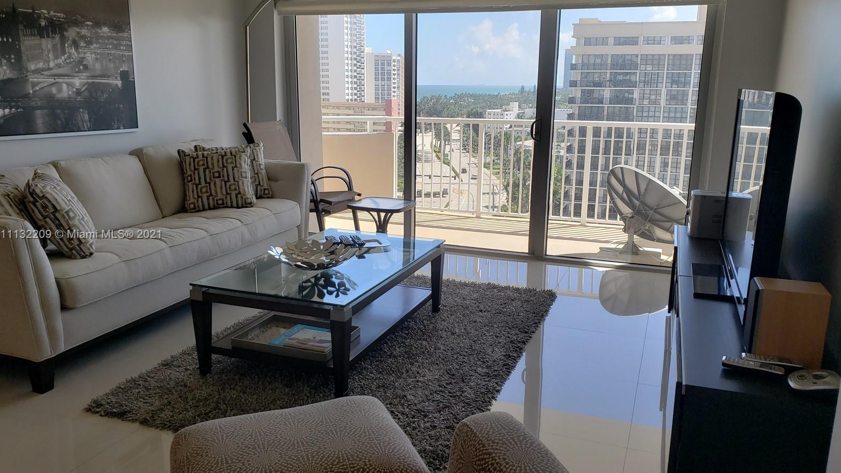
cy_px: 235
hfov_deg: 66.1
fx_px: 647
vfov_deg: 40.2
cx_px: 421
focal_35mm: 29
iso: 50
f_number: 2.4
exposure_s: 1/313
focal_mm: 4.3
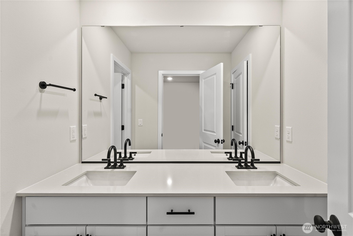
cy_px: 118
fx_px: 157
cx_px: 176
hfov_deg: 96.7
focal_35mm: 16
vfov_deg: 73.8
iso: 1000
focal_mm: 16
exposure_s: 1/15
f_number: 7.1
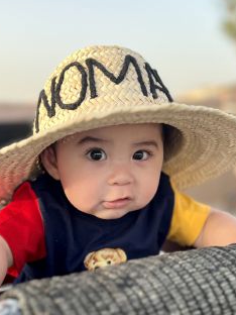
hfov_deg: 29.1
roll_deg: +2.3
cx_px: 115
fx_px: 455
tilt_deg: -10.8
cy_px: 198
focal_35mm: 50
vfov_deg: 37.9
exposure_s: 1/471
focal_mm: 5.7
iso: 50
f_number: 1.5
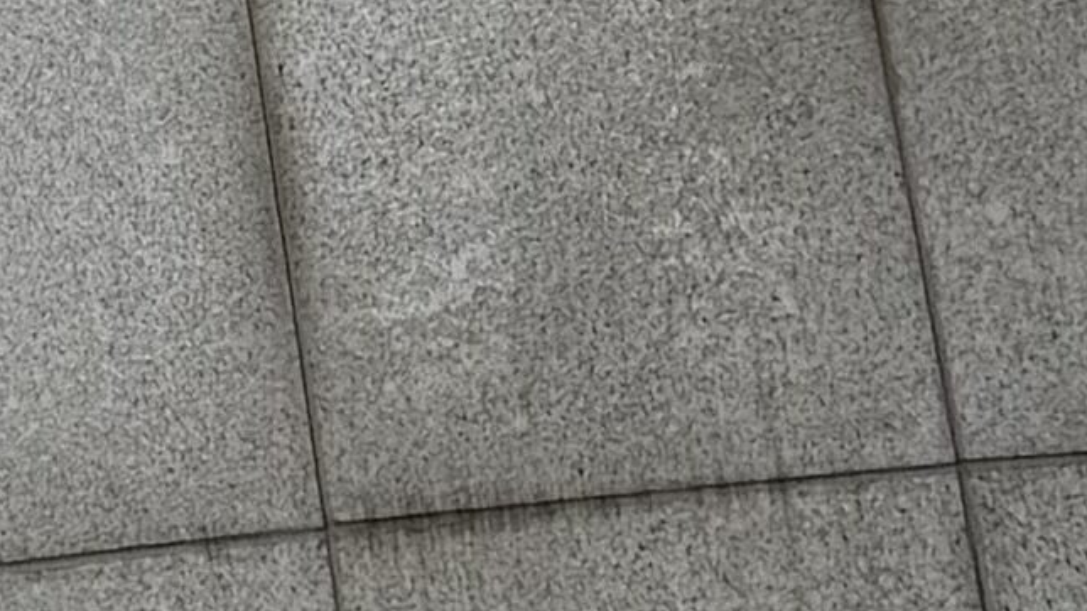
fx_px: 6686
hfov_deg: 8.6
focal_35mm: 232
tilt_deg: +28.1
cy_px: -1936
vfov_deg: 4.7
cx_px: -1398
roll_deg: +2.3
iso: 80
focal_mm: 6.76
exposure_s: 1/2801
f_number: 1.78
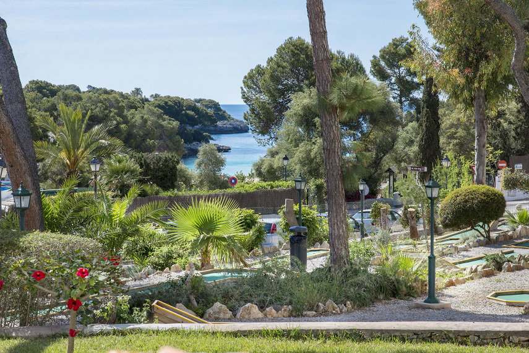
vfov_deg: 16.1
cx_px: 264
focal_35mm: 85
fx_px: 1249
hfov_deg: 23.9
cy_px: 176
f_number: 16
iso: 125
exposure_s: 1/200
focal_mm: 85
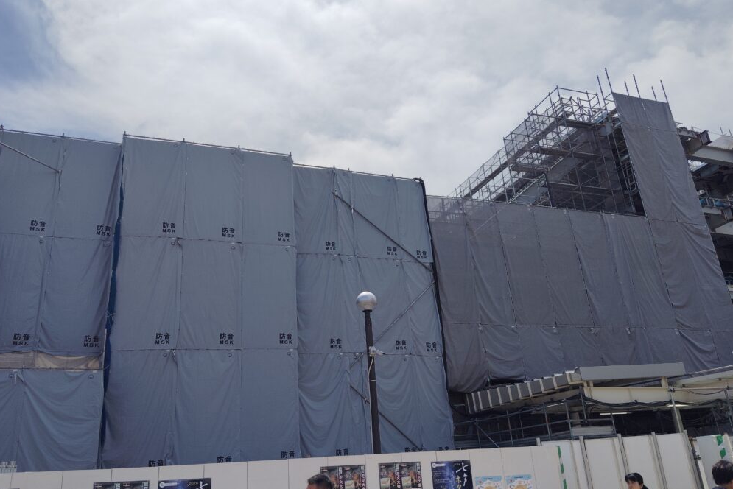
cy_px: 224
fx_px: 611
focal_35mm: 30
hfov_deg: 61.9
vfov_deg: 43.6
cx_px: 358
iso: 50
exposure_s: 1/1623
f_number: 1.8
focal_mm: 4.22
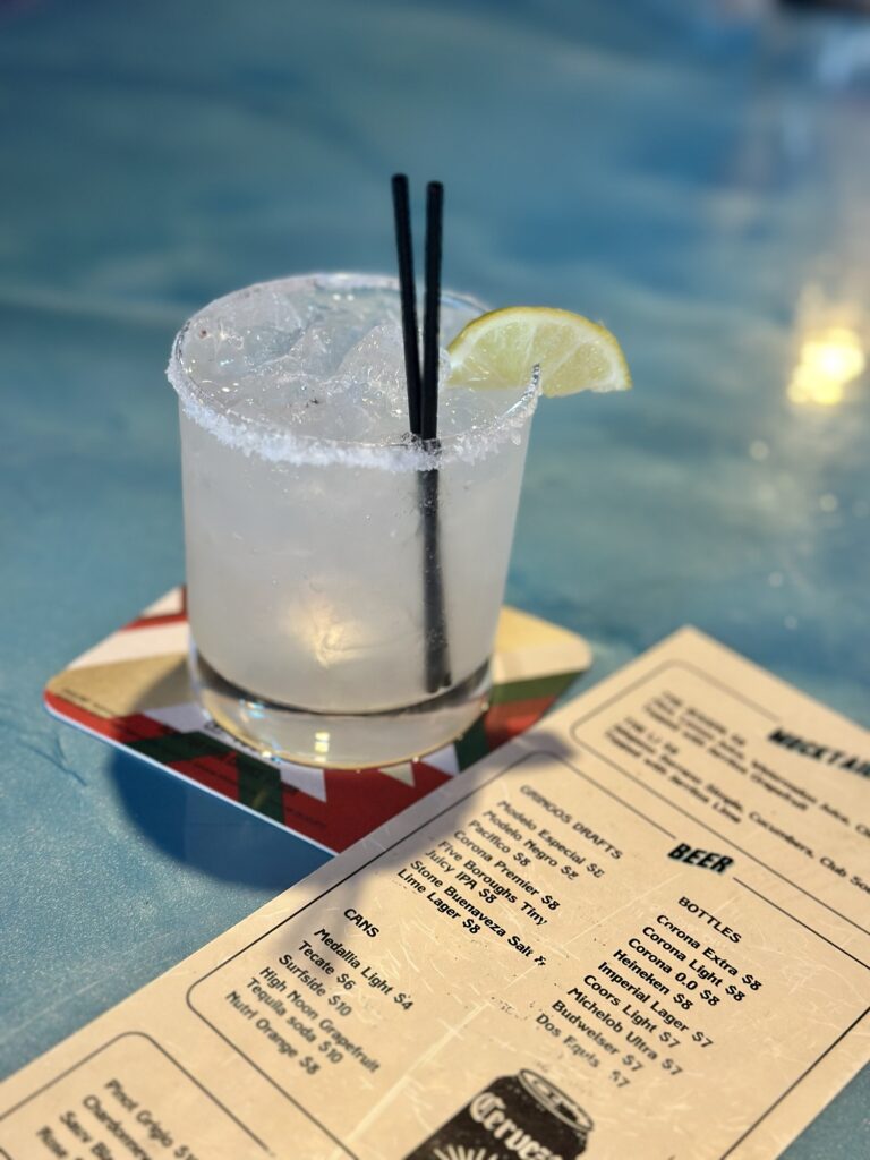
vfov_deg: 39.7
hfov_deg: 30.3
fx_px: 1609
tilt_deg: -34.7
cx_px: 435
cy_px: 580
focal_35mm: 48
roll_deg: -6.2
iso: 200
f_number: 1.78
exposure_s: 1/60
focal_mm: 6.86
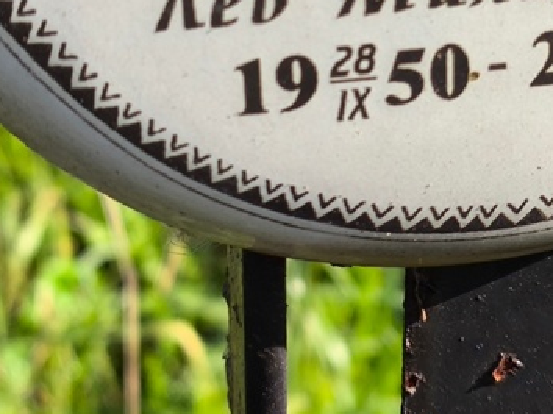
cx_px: 341
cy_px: 77
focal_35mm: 113
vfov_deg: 13.0
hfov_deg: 17.4
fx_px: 1804
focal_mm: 4.71
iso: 50
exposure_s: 1/391
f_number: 1.7
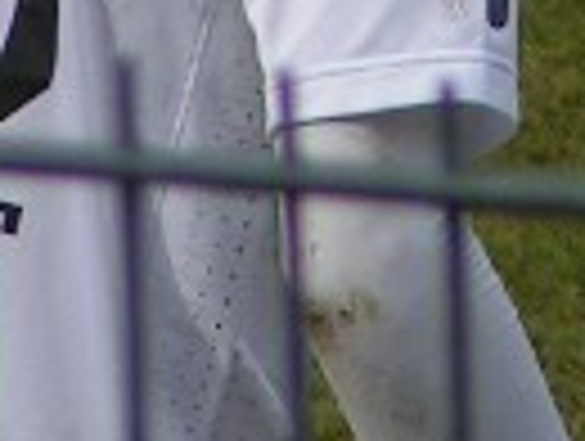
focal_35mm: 1999
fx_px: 33845
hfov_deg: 1.0
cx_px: 328
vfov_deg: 0.7
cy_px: -482
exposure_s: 1/1000
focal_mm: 49.8
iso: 50
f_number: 3.5
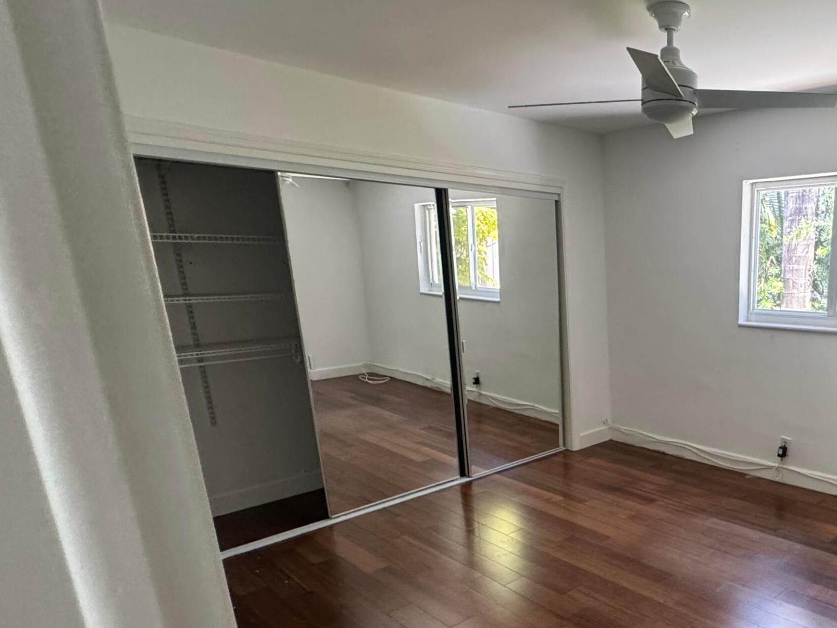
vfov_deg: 53.6
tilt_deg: -15.0
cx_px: 666
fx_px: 605
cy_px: 429
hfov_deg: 63.6
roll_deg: +0.1
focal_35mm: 25
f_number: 2.2
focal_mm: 2.22
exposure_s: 1/76
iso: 320
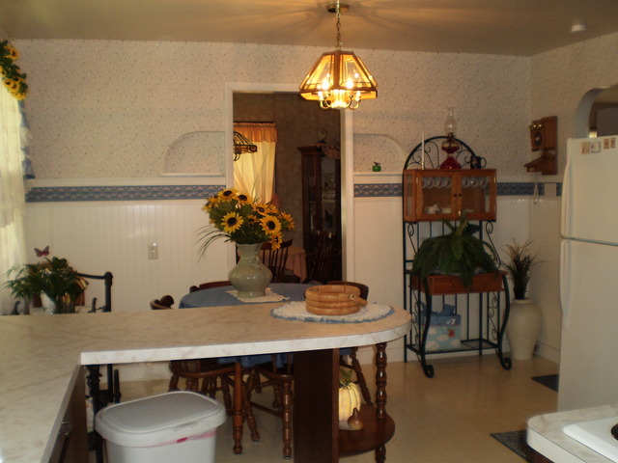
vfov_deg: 39.7
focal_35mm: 36
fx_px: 643
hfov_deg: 51.4
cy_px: 232
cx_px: 309
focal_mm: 6.3
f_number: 3.1
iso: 125
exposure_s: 1/30
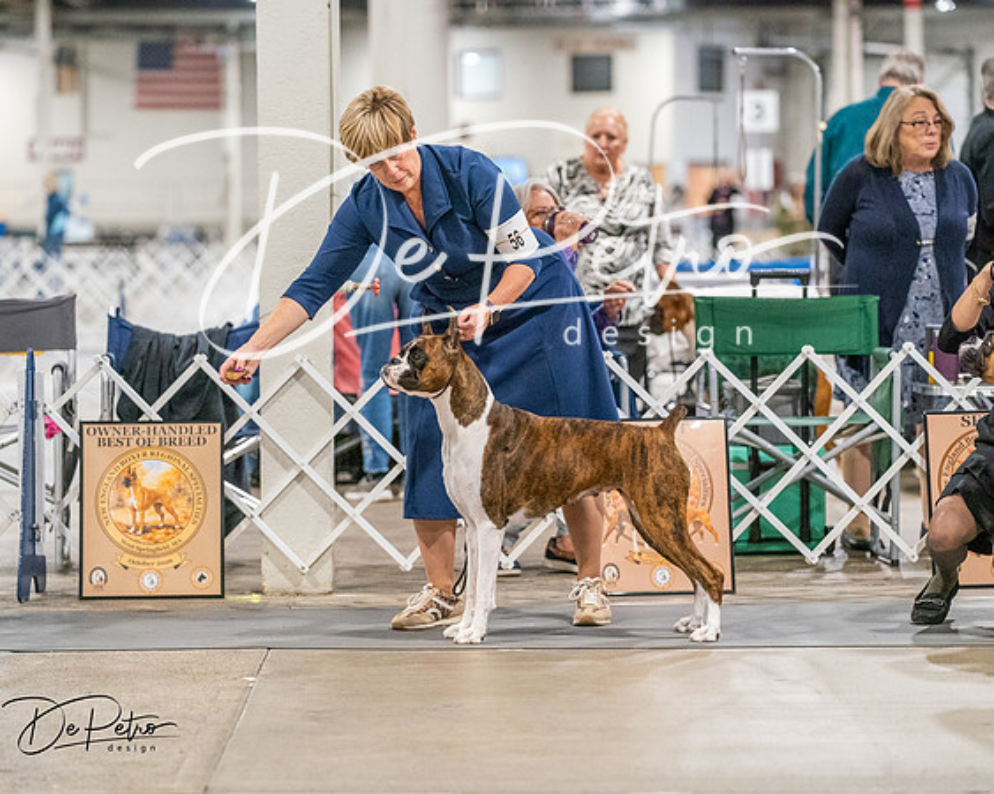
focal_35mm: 148
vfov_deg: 10.5
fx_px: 4339
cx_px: 497
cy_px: 397
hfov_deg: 13.1
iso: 6400
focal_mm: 131
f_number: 3.5
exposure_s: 1/250
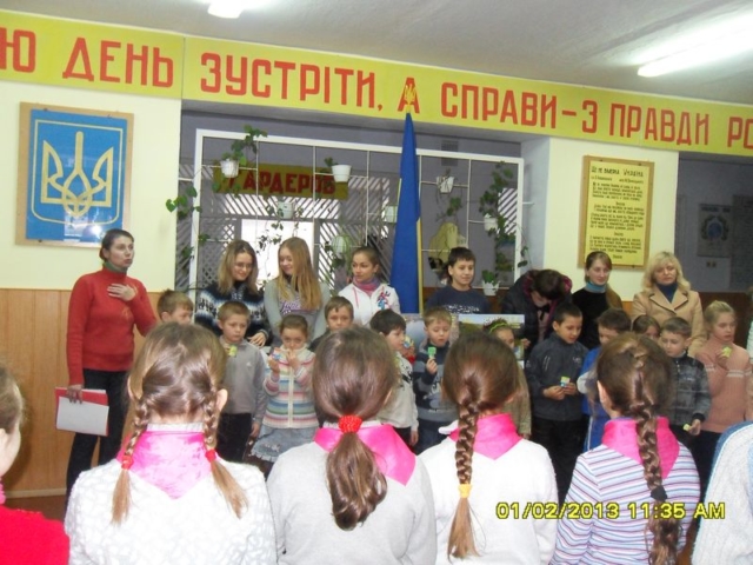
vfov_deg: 40.7
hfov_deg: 52.6
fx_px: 761
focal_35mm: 35
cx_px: 376
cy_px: 282
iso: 400
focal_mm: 6.3
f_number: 3.5
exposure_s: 1/45
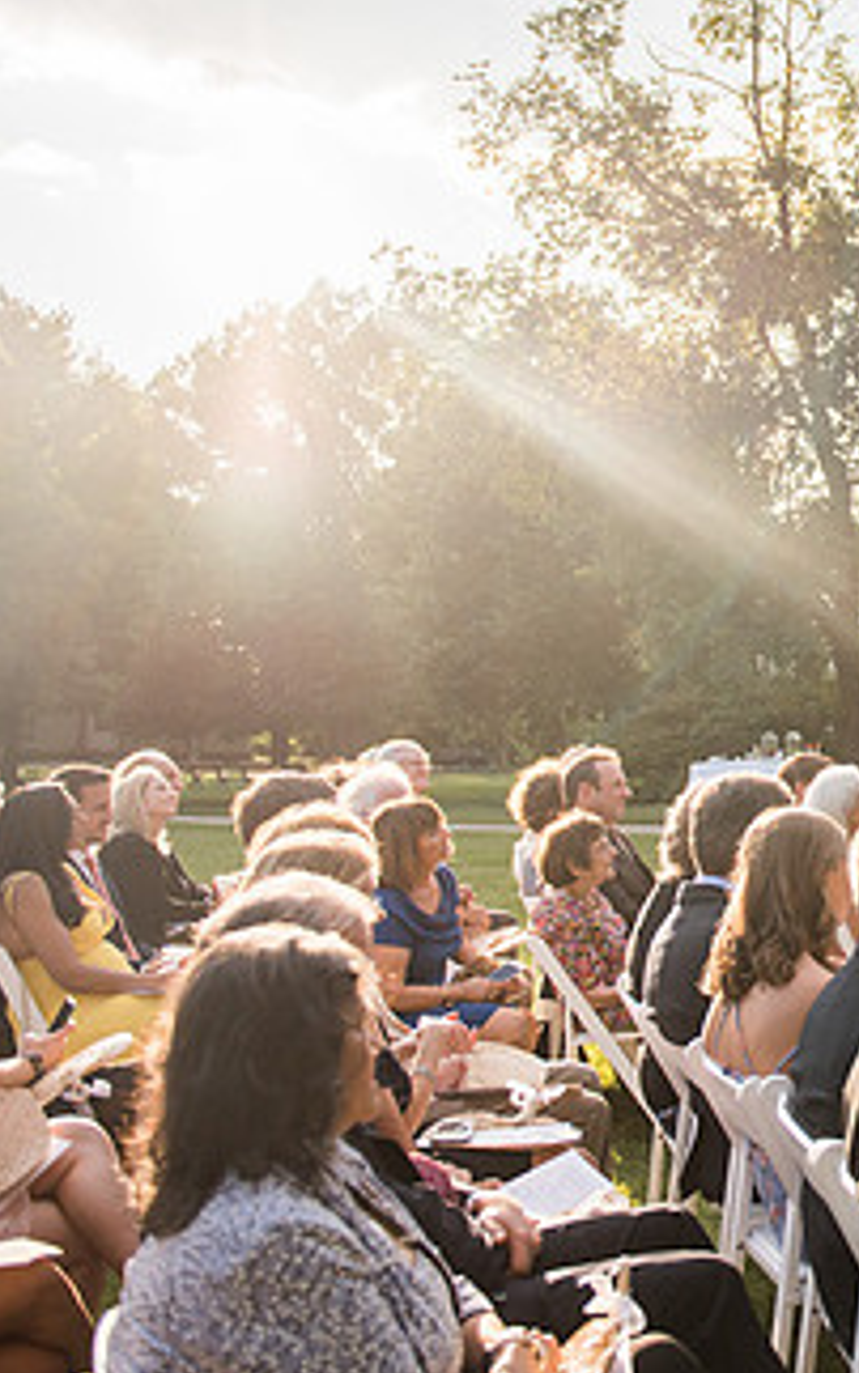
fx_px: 1647
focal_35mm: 44
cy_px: 576
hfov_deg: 25.5
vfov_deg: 45.1
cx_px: 1093
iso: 160
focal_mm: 24
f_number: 2.8
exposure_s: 1/3200
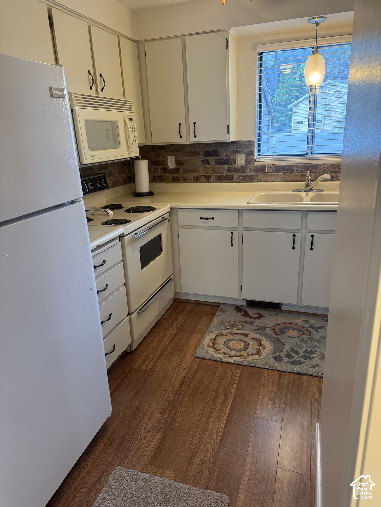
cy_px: 254
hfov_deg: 56.8
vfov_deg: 71.6
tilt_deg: -17.8
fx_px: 352
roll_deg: +2.8
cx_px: 190
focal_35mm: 24
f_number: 1.78
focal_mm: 6.76
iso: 250
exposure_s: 1/60
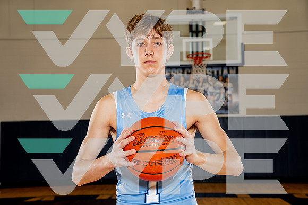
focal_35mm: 57
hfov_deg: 35.0
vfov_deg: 23.8
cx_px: 154
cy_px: 102
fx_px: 488
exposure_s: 1/250
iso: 400
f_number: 5.6
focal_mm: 57
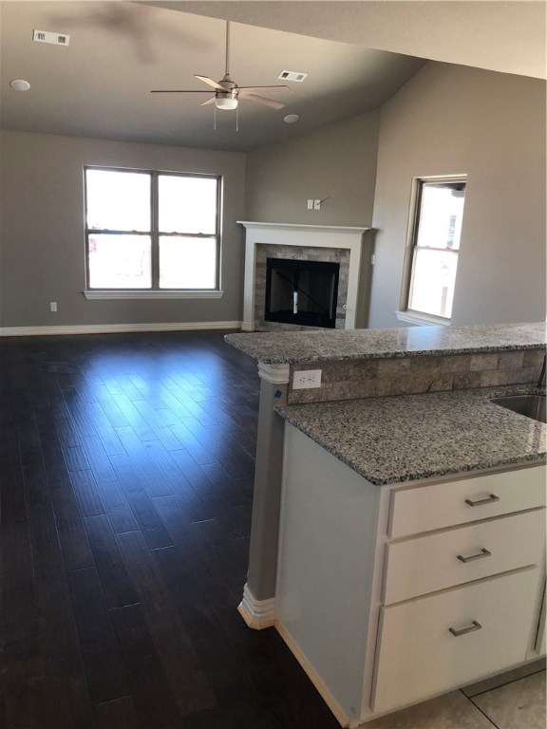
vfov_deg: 63.4
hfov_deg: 49.7
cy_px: 364
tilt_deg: -12.8
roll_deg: -2.1
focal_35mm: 28
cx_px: 274
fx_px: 590
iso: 25
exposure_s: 1/30
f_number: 1.8
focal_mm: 3.99
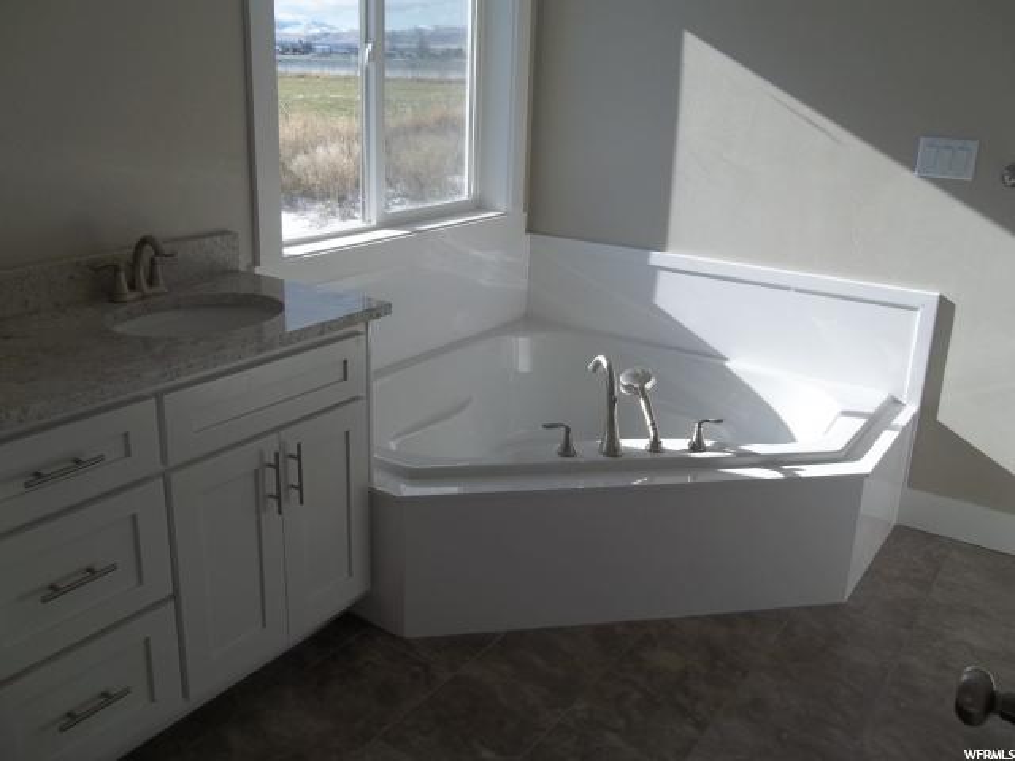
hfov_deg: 56.8
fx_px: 938
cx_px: 508
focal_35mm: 32
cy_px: 380
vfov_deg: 44.2
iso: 64
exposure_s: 1/80
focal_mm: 5.7
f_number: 8.8
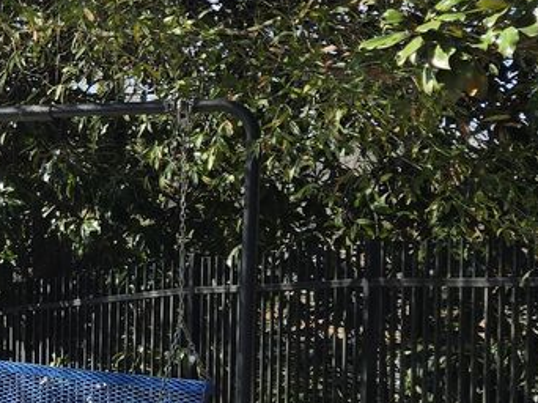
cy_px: 231
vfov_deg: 14.6
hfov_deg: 15.6
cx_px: -524
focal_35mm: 101
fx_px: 1569
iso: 12
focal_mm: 6.3
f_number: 1.7
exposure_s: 1/640
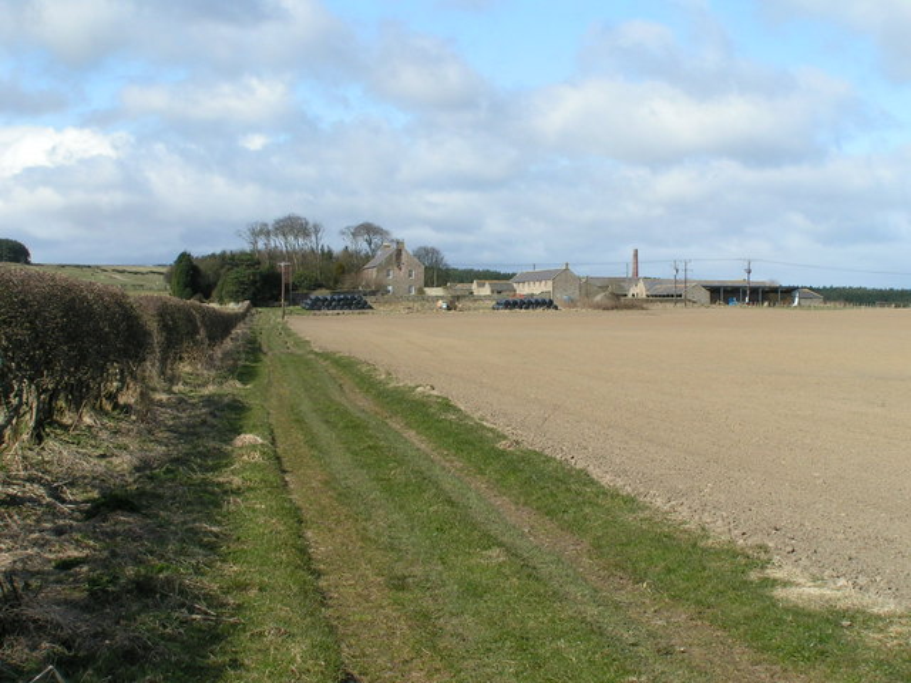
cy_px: 342
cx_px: 456
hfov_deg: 30.7
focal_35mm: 63
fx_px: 1658
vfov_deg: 23.3
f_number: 6.3
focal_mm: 9.7
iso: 50
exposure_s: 1/250
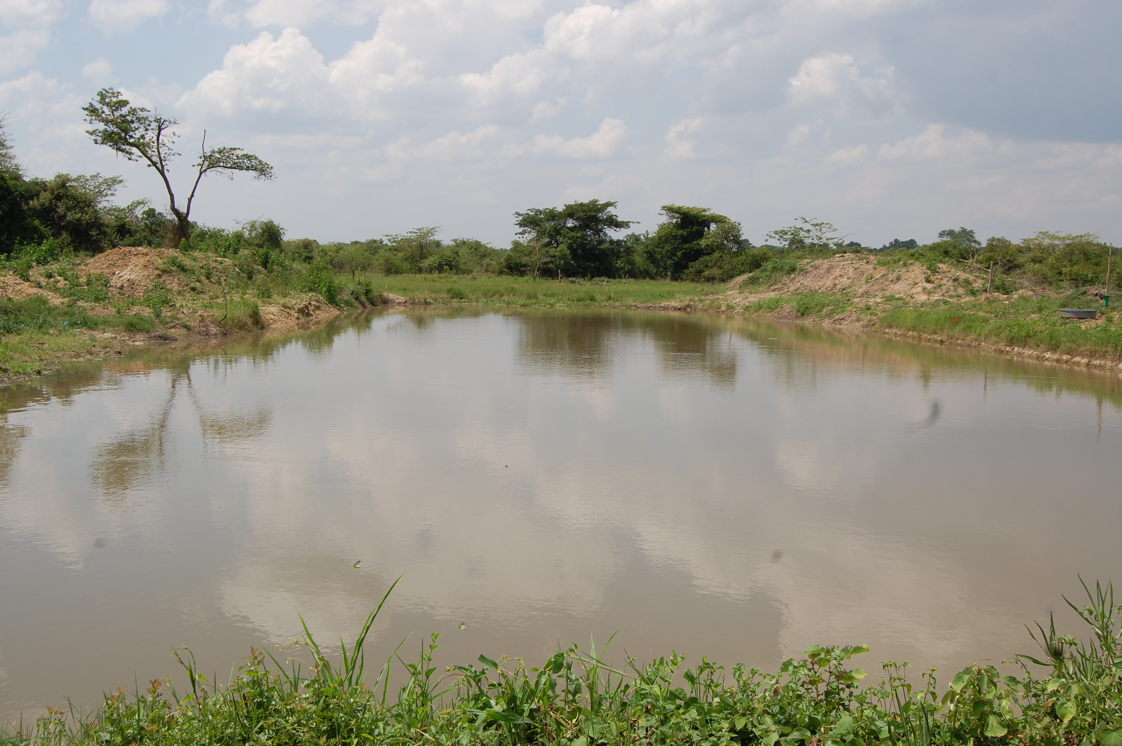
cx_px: 561
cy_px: 373
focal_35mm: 34
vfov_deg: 38.3
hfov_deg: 55.1
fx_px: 1074
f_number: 10
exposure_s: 1/400
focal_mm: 23
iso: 200
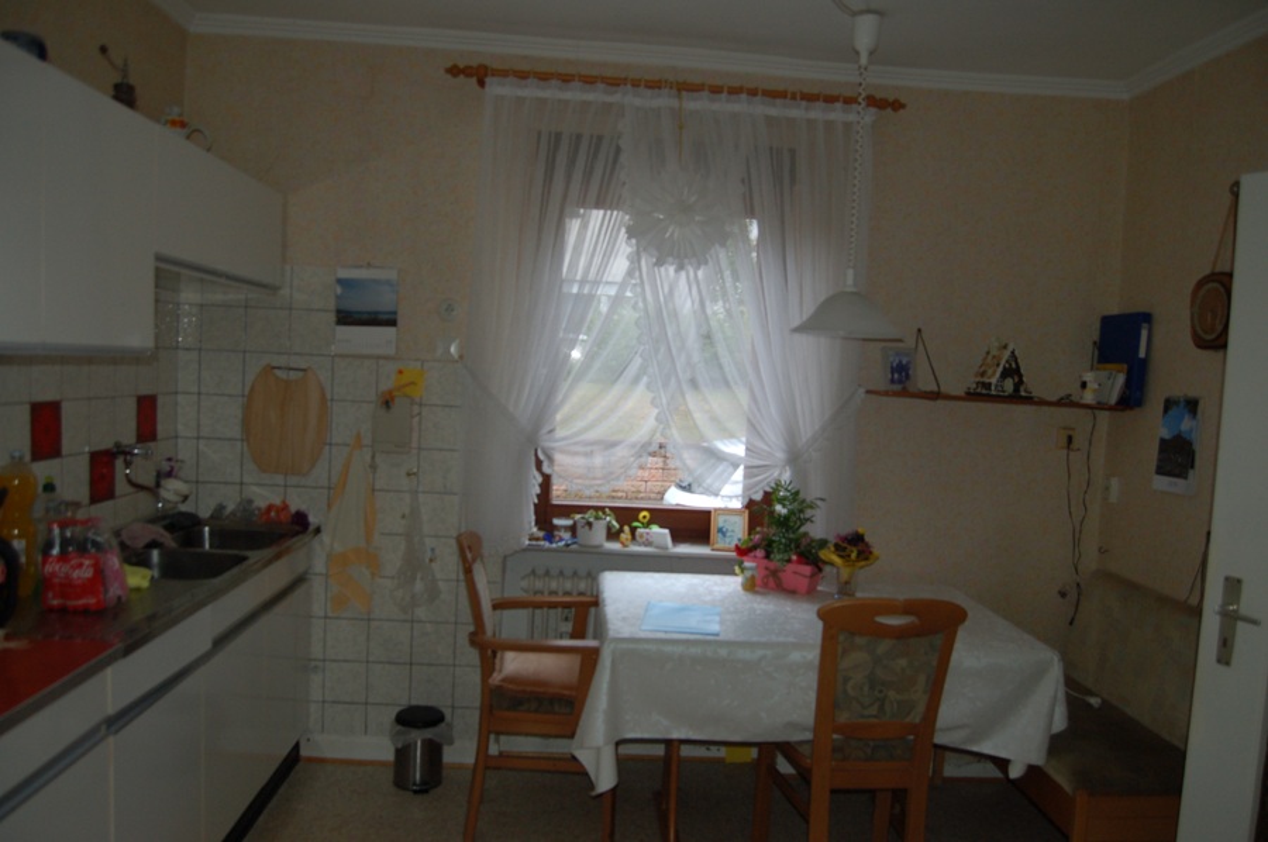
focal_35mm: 27
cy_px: 421
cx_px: 634
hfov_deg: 67.4
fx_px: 950
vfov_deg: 47.8
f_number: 4
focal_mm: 18
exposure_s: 1/500
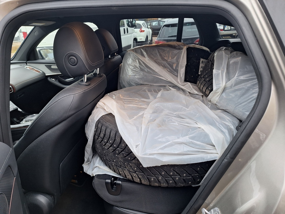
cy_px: 107
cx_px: 142
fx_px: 189
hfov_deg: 73.9
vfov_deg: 58.9
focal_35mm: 23
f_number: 1.8
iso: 80
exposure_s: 1/50
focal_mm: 5.54
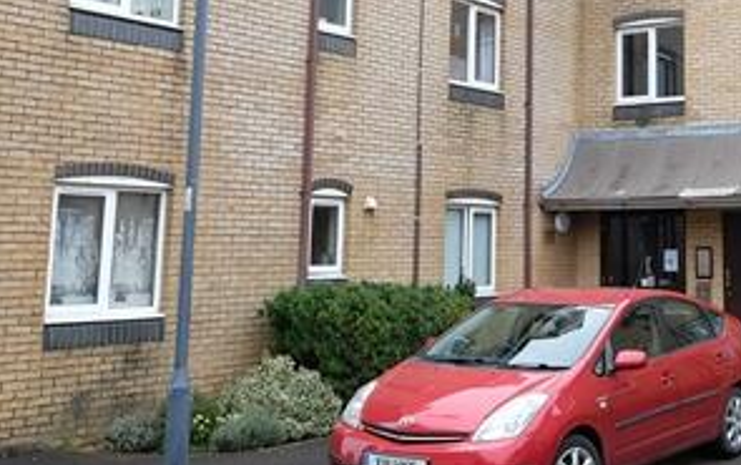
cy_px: 89
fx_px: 1071
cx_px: 636
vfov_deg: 24.1
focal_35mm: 53
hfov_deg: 36.3
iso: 200
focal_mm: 10
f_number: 4
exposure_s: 1/100
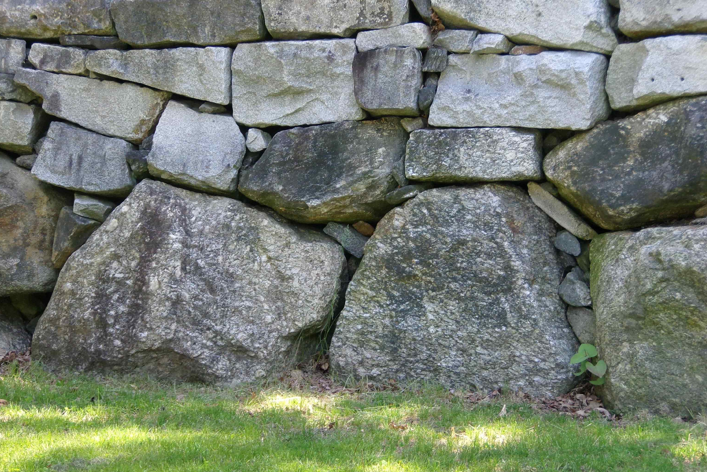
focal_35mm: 171
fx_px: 3358
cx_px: 353
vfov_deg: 8.0
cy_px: 240
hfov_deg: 12.0
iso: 152
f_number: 4.7
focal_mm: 29
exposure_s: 1/100
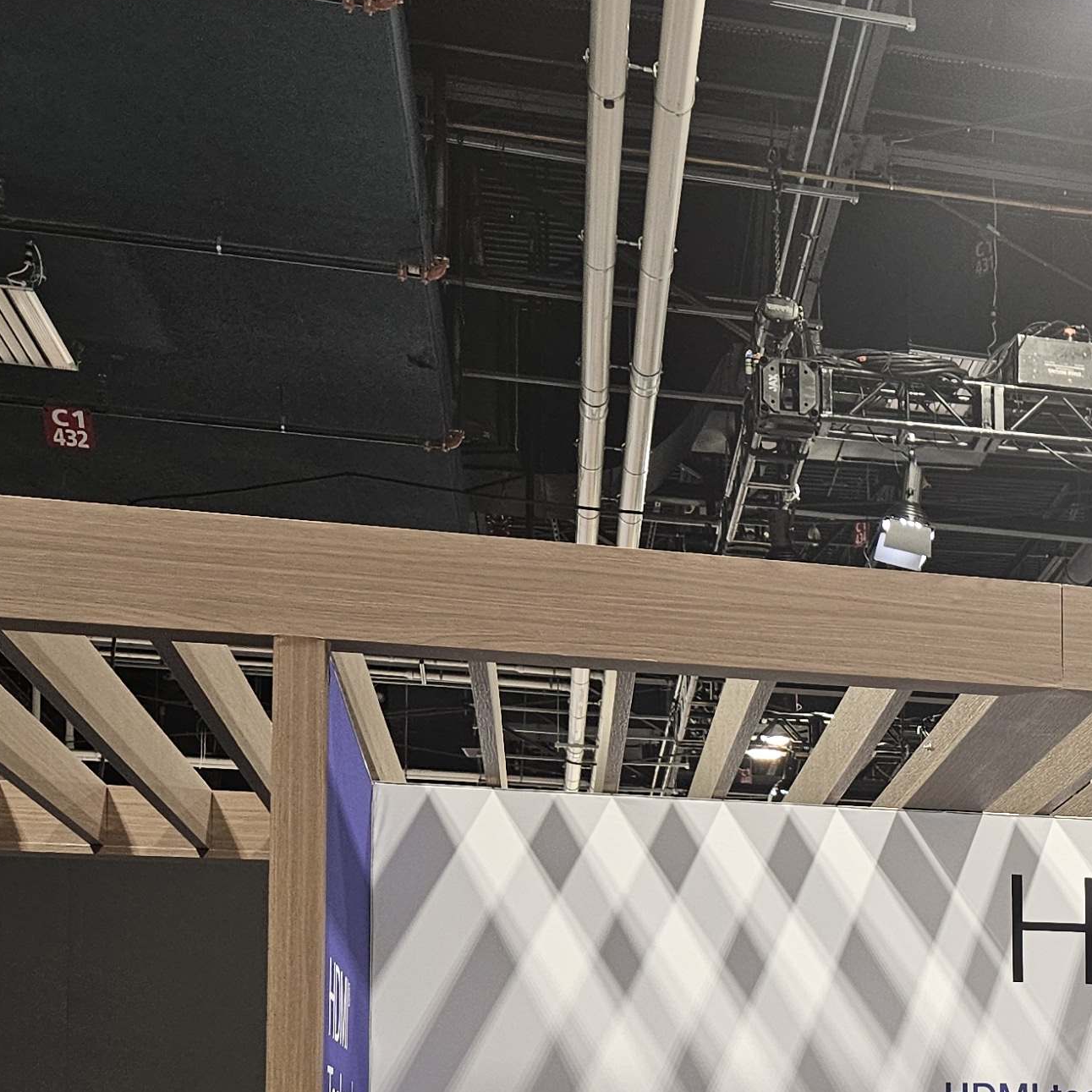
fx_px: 2248
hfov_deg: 24.7
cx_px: 1304
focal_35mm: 63
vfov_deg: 25.8
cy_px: 1107
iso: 125
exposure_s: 1/120
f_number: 1.8
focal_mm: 5.4
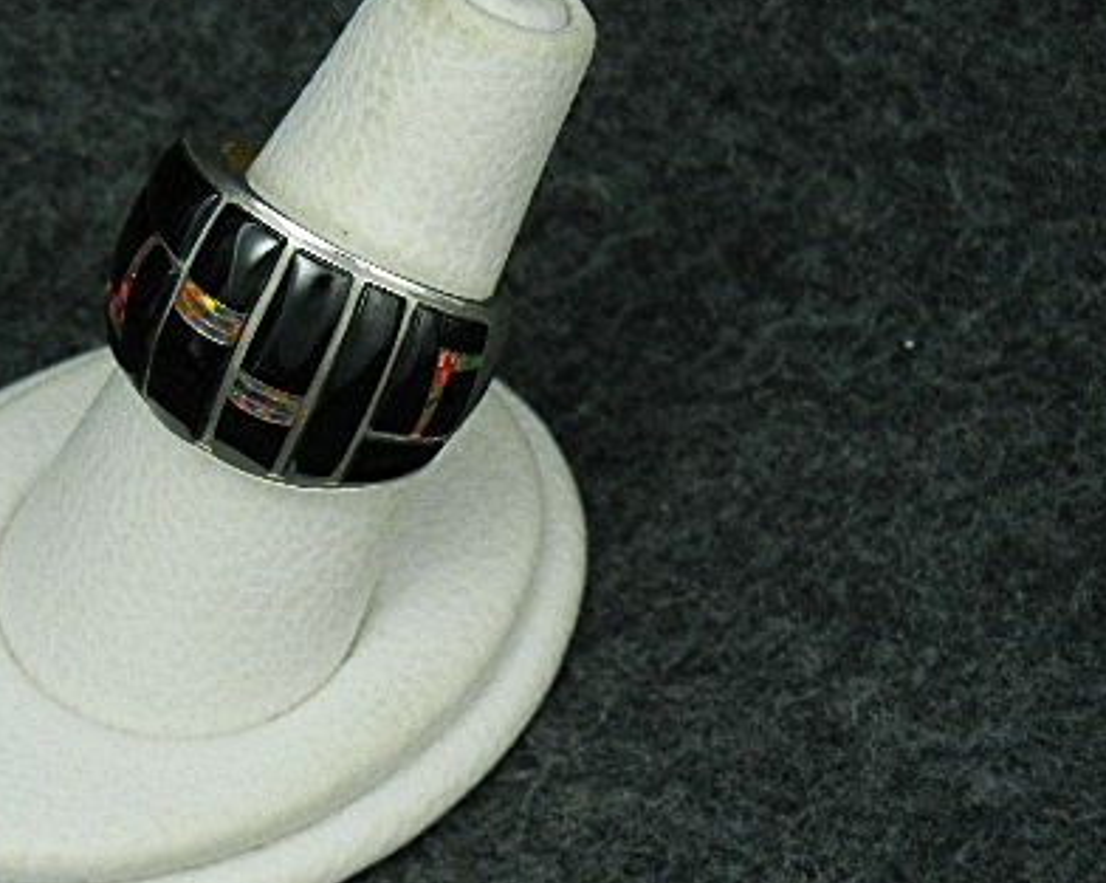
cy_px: 386
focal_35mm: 185
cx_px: 262
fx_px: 6051
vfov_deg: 8.3
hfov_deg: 10.4
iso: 400
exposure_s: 1/19.7
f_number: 4.6
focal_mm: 20.9
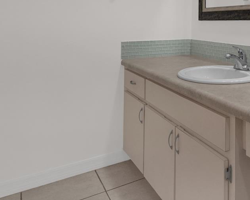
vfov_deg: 36.5
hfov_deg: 40.7
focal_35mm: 38
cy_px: 17
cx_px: 260
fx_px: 281
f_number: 5
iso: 320
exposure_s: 1/160
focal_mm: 16
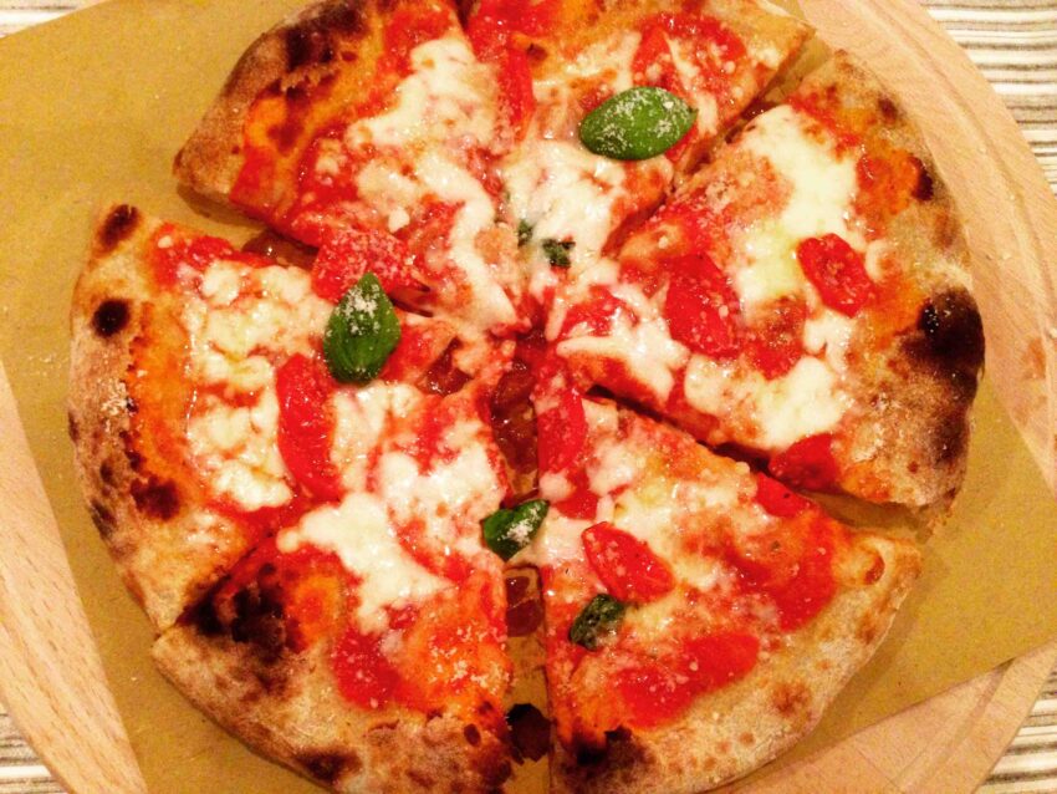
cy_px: 397
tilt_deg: -78.7
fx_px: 1008
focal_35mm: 33
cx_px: 528
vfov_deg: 43.0
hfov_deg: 55.3
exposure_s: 1/15
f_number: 2.4
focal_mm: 4.12
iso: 640
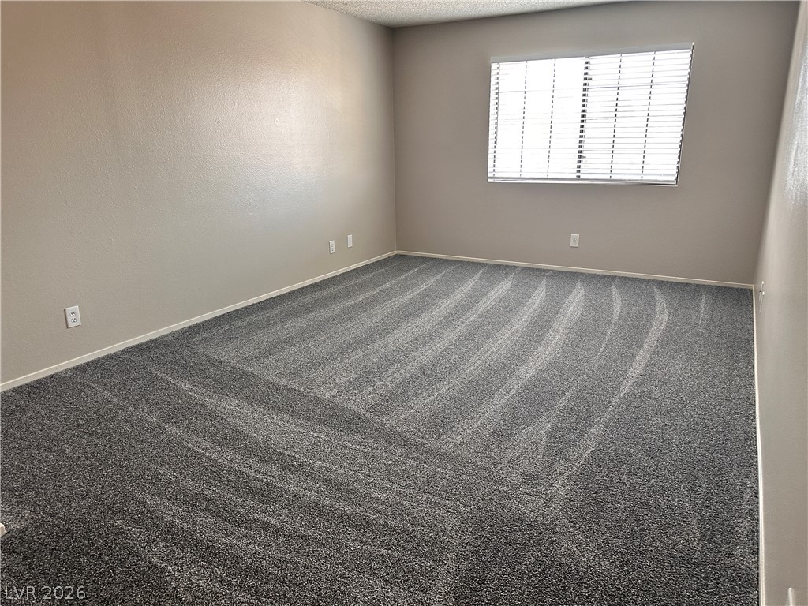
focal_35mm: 24
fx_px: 560
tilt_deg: -17.1
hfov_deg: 71.6
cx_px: 404
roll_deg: +0.6
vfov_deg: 56.8
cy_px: 303
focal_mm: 6.86
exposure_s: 1/101
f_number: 1.78
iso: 250
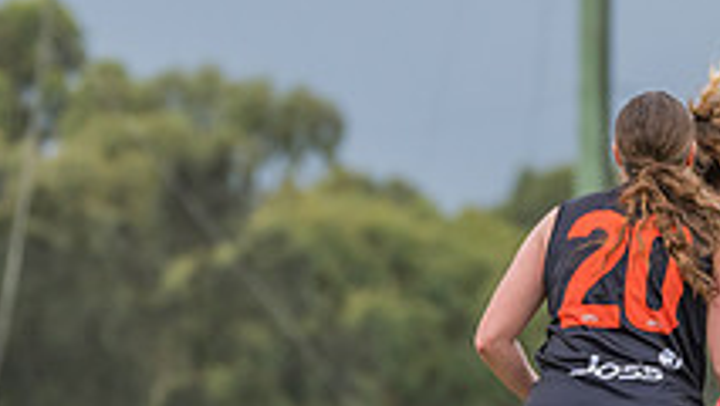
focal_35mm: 745
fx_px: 14229
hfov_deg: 2.9
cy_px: 340
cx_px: 713
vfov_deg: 1.6
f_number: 5.6
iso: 500
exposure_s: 1/1250
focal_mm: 260
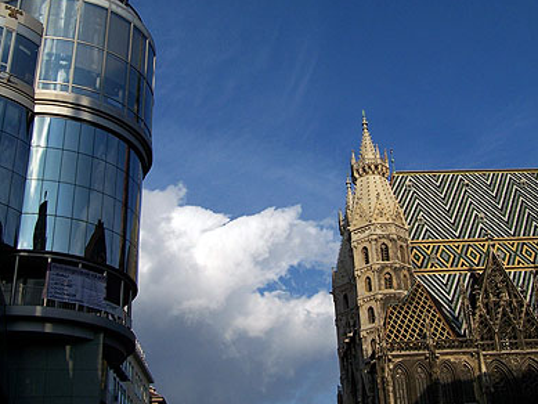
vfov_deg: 32.8
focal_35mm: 44
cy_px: 174
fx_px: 684
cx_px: 275
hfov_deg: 42.9
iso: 80
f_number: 4
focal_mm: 6.3
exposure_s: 1/1000
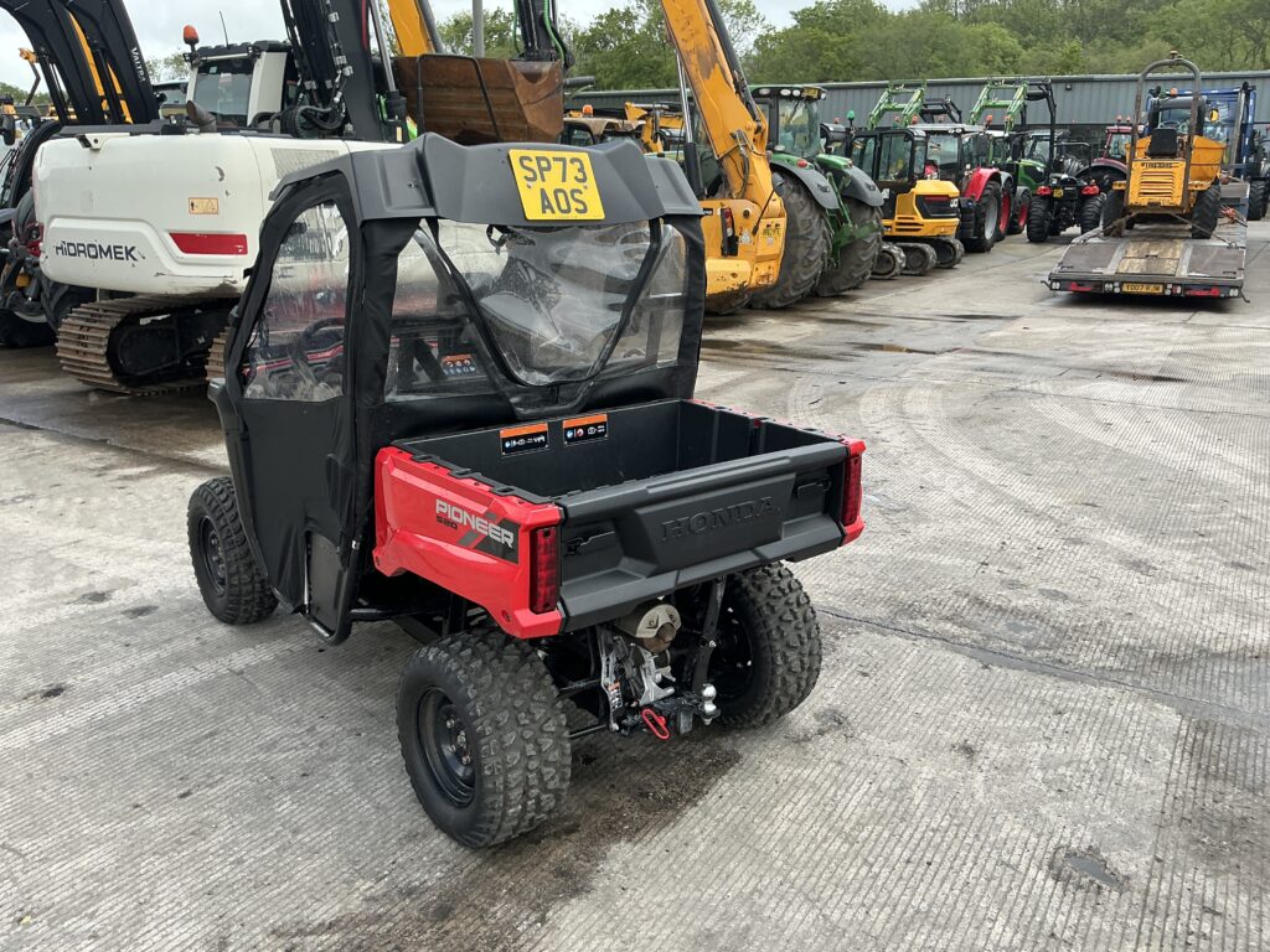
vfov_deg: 49.7
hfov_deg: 63.4
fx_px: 1027
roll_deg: -1.6
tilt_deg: -13.6
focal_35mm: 28
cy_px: 476
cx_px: 635
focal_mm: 3
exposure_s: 1/568
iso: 25
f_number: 1.8
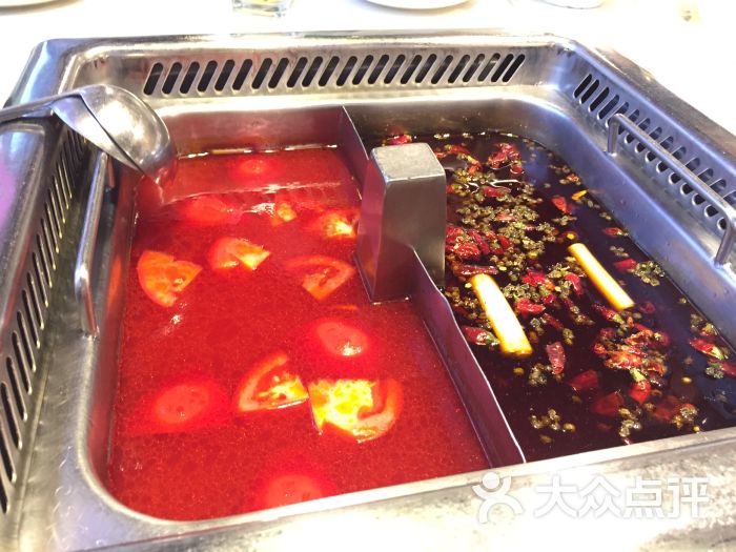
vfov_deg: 48.2
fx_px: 617
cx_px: 368
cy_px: 276
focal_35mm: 29
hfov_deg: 61.7
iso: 250
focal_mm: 4.15
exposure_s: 1/20
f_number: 2.2
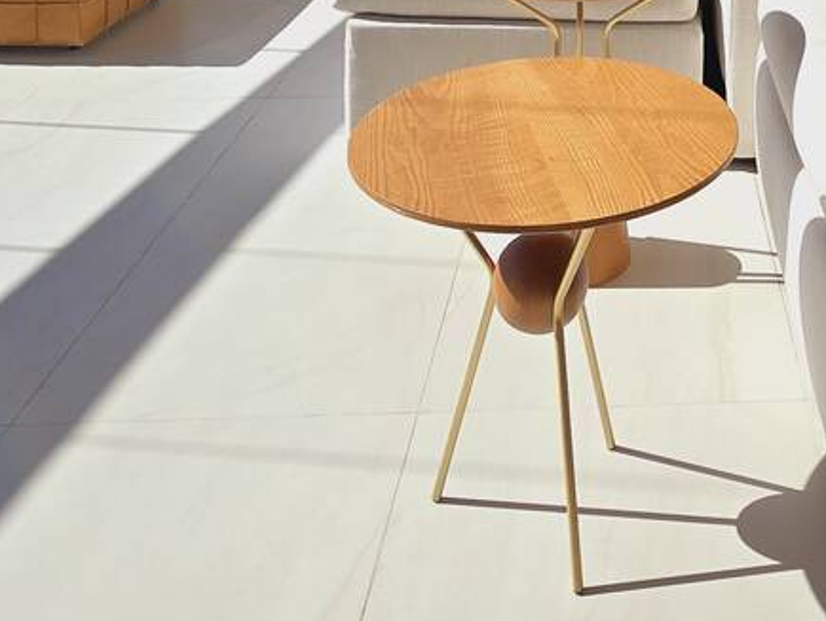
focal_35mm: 43
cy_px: -304
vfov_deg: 25.5
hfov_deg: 40.9
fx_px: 1027
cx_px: 722
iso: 50
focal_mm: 2.2
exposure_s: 1/2715
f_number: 2.2
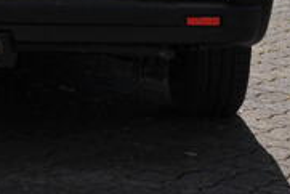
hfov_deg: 9.1
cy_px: -200
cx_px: -21
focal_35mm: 225
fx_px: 1814
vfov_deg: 6.0
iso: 200
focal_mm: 34
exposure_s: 1/400
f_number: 10
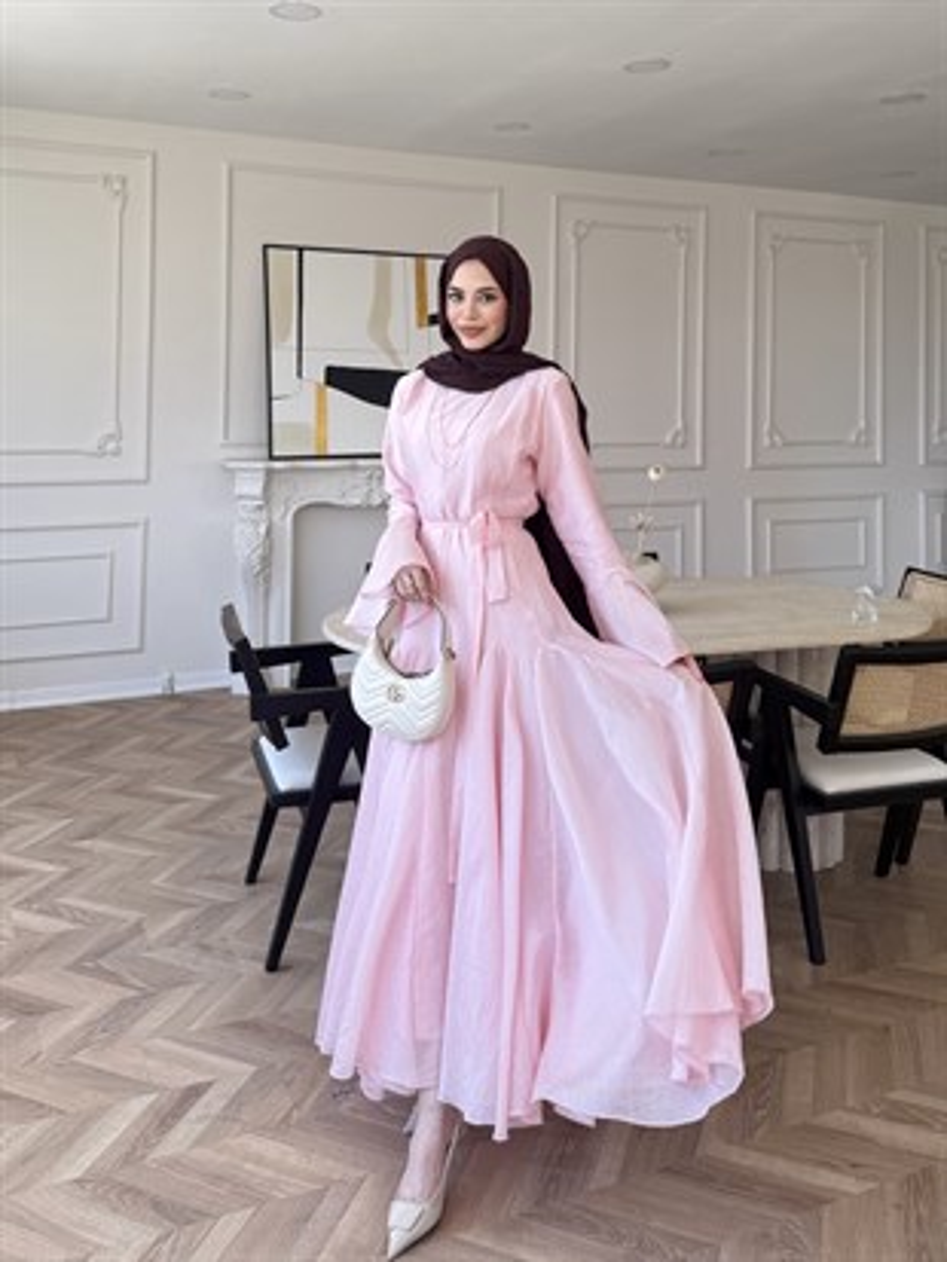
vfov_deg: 71.6
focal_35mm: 24
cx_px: 474
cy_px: 631
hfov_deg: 56.8
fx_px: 875
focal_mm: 6.76
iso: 64
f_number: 1.78
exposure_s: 1/281
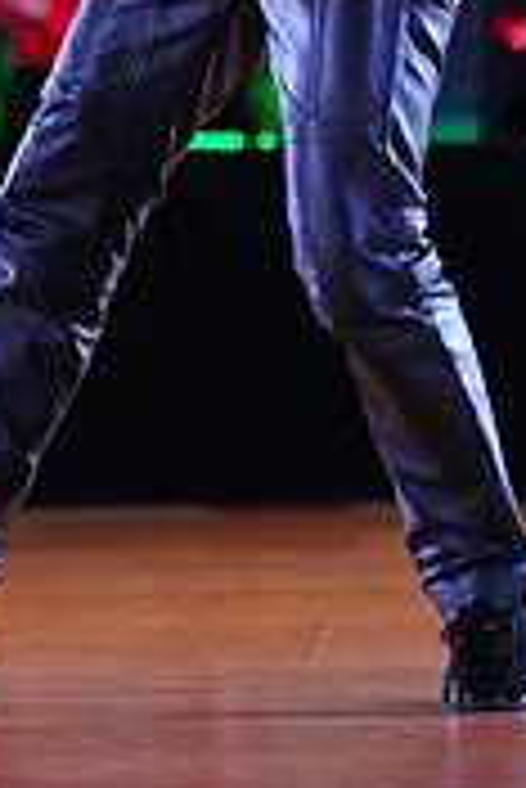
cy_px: -153
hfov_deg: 3.8
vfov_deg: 5.7
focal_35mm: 358
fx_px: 7830
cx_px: 232
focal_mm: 108
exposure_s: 1/400
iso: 6400
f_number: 2.8
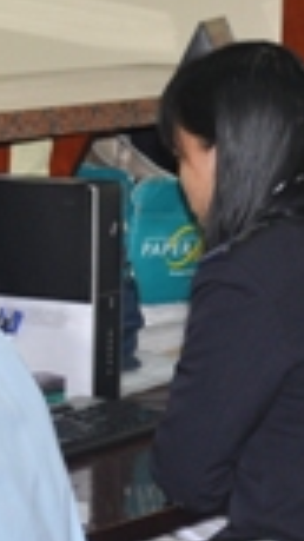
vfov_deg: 11.7
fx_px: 2638
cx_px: -255
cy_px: 301
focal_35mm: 184
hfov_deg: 6.4
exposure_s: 1/60
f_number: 4.5
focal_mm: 40
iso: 800
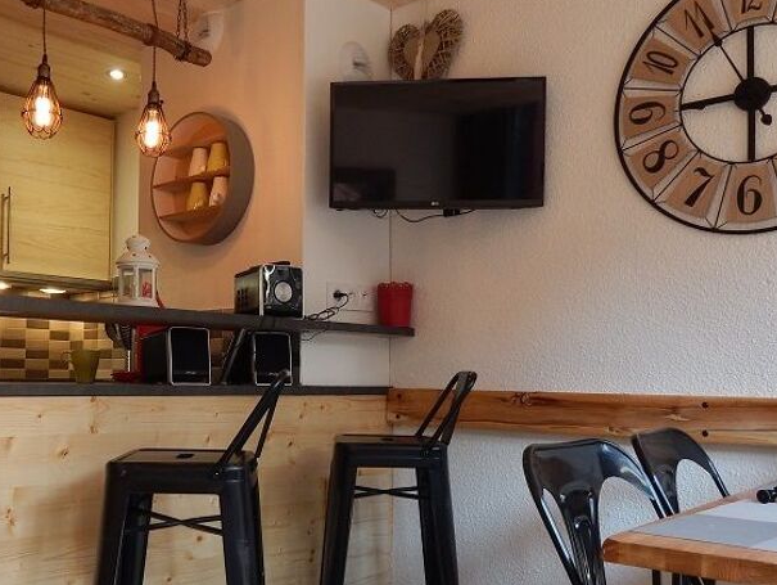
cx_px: 259
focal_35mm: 38
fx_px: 854
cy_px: 350
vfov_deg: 37.6
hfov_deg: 48.1
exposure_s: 1/40
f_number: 3
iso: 125
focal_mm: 4
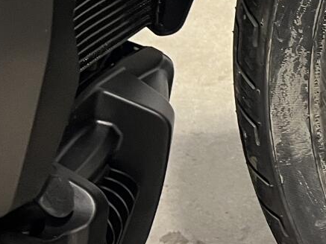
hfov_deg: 13.8
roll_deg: -1.5
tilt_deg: -37.4
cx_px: 666
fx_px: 1121
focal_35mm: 119
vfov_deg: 12.4
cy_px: 48
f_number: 1.5
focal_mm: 5.7
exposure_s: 1/60
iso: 160
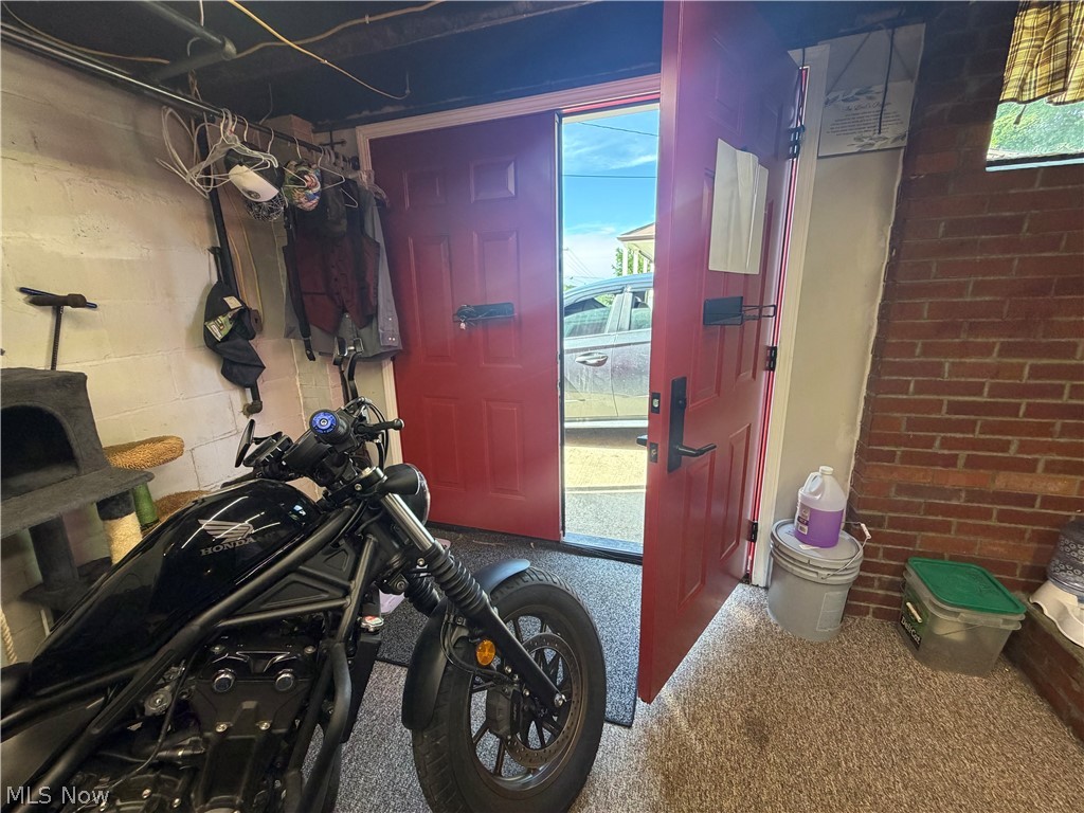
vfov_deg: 85.7
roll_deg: +1.6
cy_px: 406
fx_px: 438
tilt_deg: -13.7
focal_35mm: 14
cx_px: 542
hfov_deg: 102.1
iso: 320
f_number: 2.2
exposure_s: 1/120
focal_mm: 2.22
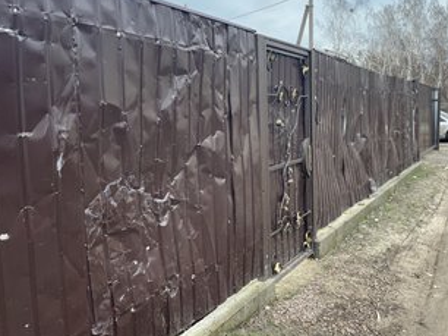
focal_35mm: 34
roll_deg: +1.4
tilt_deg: -6.6
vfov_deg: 41.7
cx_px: 262
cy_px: 166
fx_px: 440
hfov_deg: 53.7
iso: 40
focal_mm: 4.2
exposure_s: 1/121
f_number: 1.6
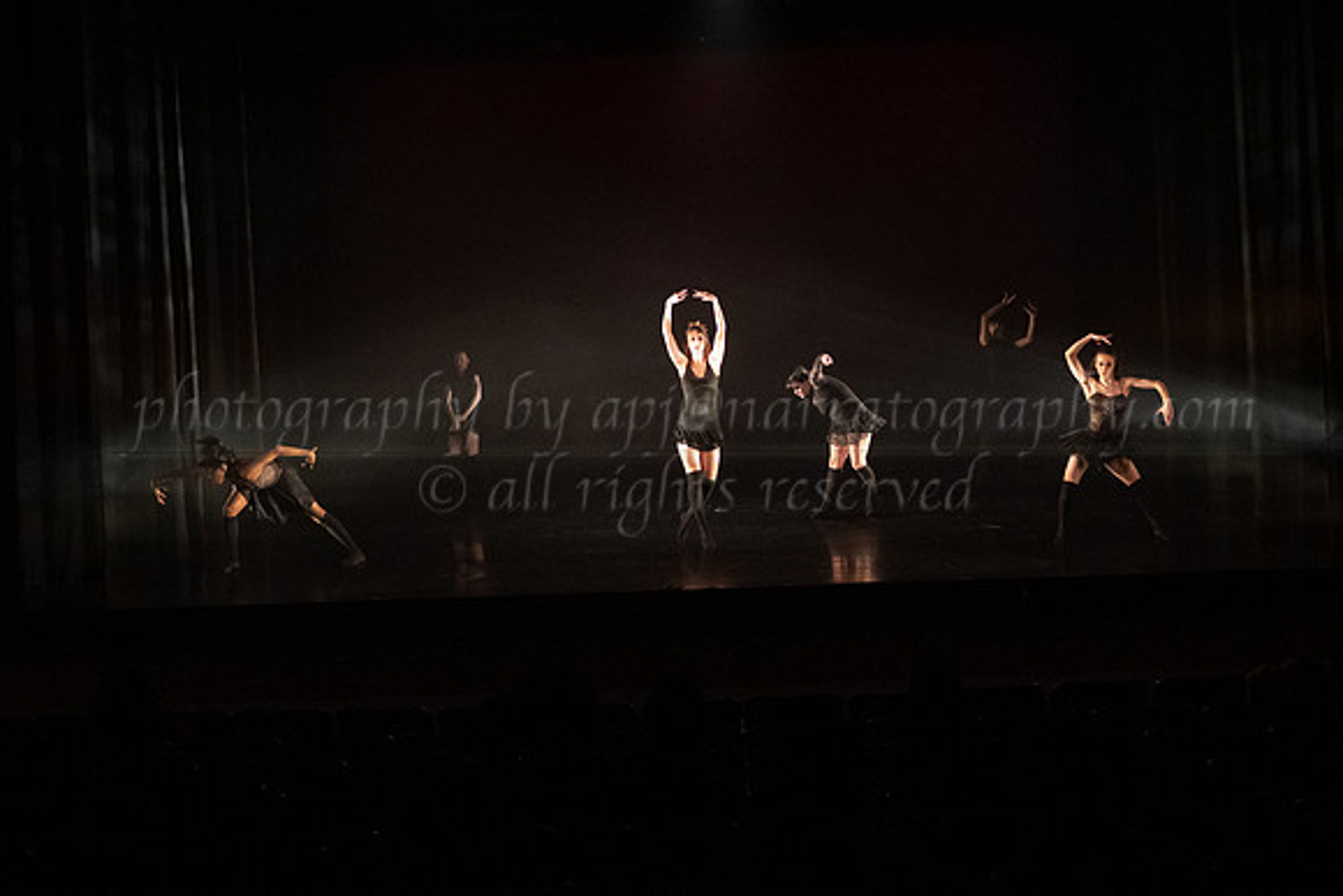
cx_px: 698
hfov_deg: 44.2
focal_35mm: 44
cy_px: 402
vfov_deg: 30.3
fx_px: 1654
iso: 4000
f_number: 3.2
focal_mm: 39
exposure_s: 1/400
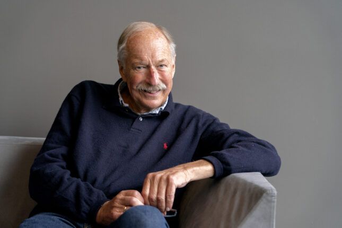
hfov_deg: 25.4
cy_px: 114
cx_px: 171
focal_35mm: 80
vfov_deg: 17.1
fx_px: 760
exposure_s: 1/200
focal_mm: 80
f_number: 4
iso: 500
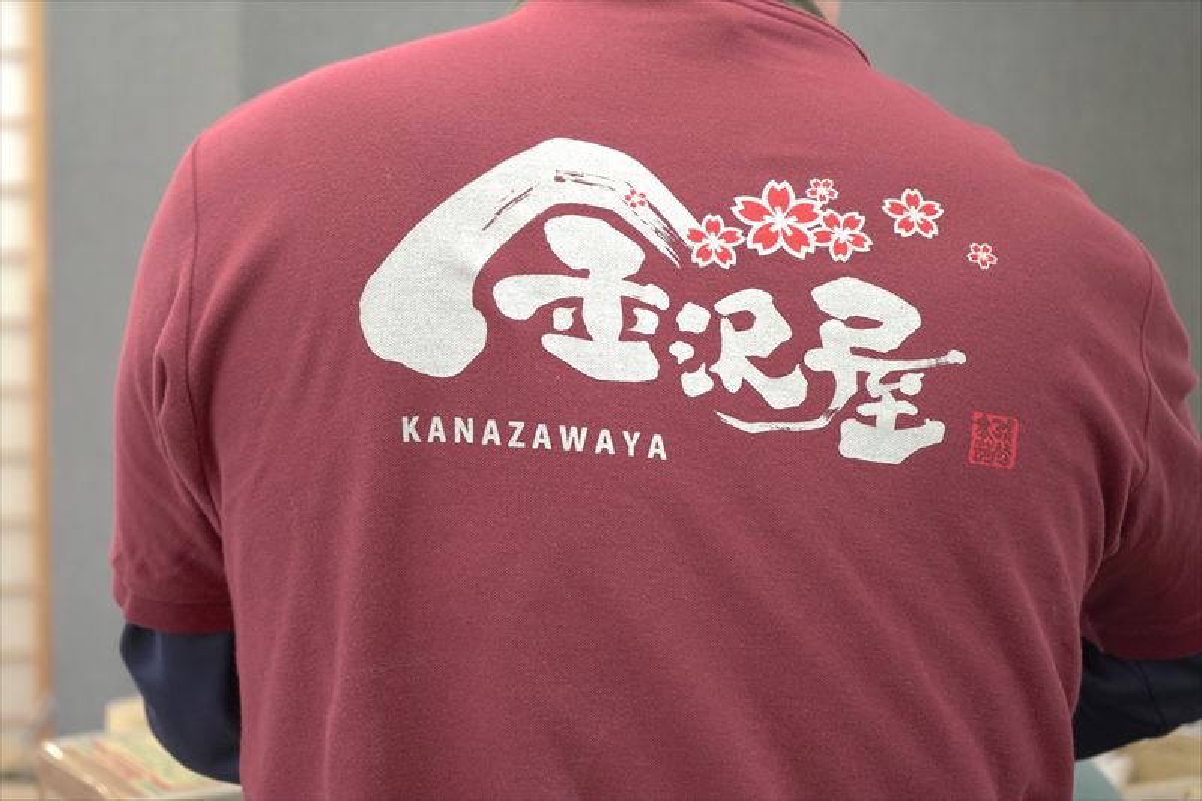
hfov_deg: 31.0
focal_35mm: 65
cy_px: 400
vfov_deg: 20.9
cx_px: 601
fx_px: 2170
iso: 1250
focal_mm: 65
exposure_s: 1/100
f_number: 5.6
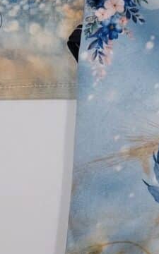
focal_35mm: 113
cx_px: 311
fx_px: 783
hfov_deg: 10.7
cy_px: -155
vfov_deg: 16.4
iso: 40
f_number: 1.8
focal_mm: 5.23
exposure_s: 1/309
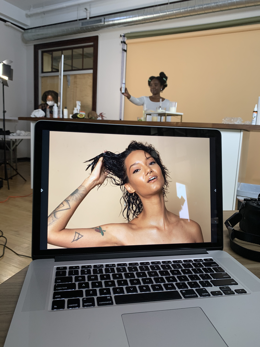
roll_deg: -3.8
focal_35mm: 26
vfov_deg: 67.3
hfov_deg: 53.1
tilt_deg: -9.4
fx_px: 260
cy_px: 174
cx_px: 130
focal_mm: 4.25
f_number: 1.8
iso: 80
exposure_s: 1/49
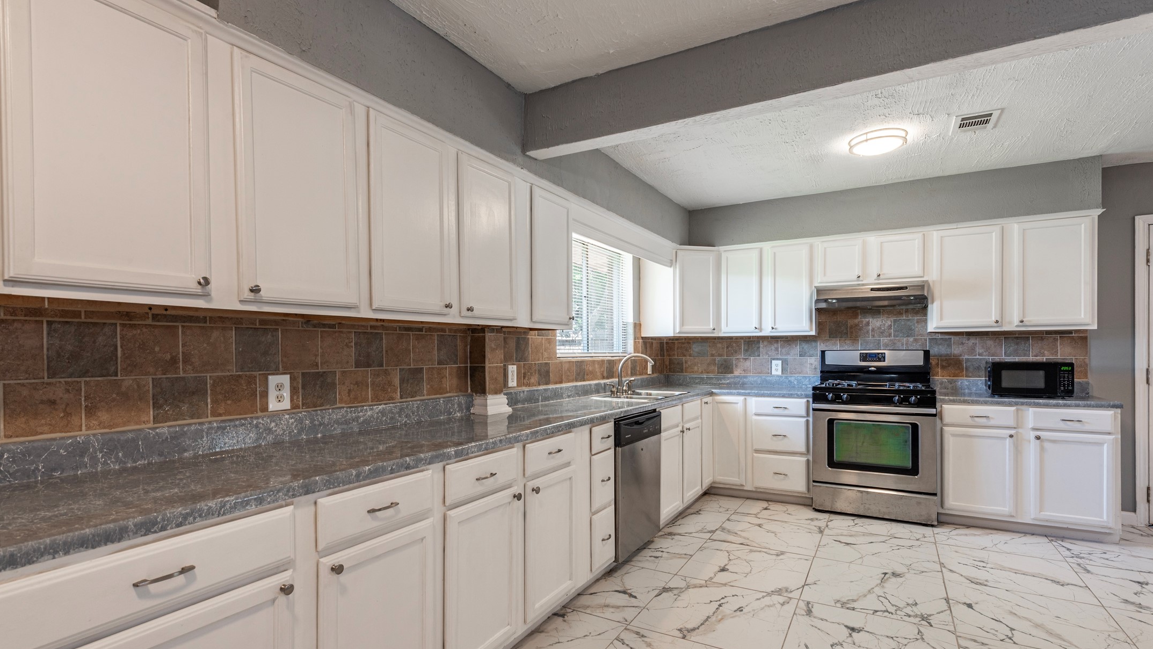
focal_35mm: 18
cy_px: 354
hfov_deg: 92.7
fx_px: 550
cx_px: 574
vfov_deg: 60.9
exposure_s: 1/5
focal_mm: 17
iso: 100
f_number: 9
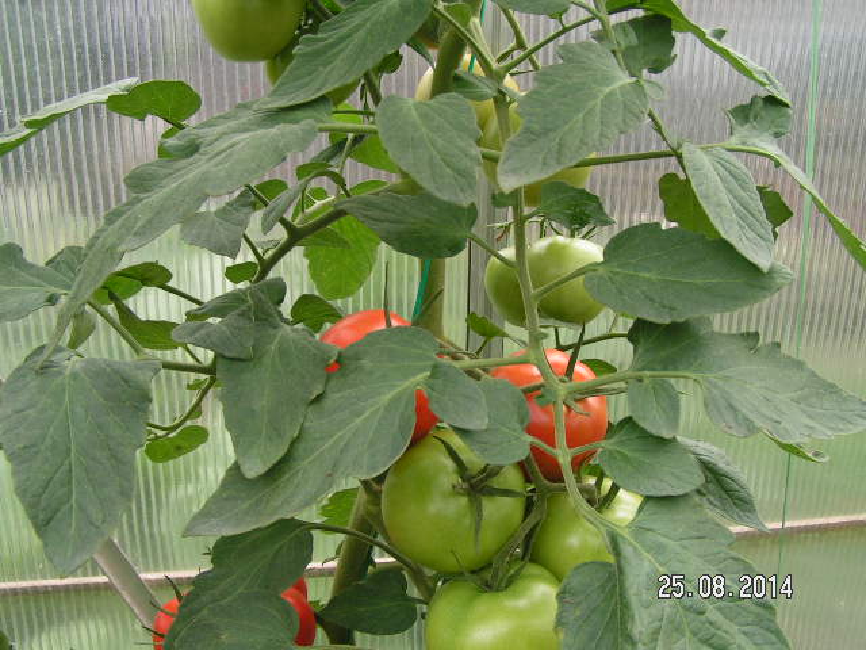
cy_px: 325
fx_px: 951
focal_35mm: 38
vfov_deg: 37.7
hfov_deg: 49.0
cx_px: 433
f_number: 4
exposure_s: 1/60
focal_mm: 5.8
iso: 50
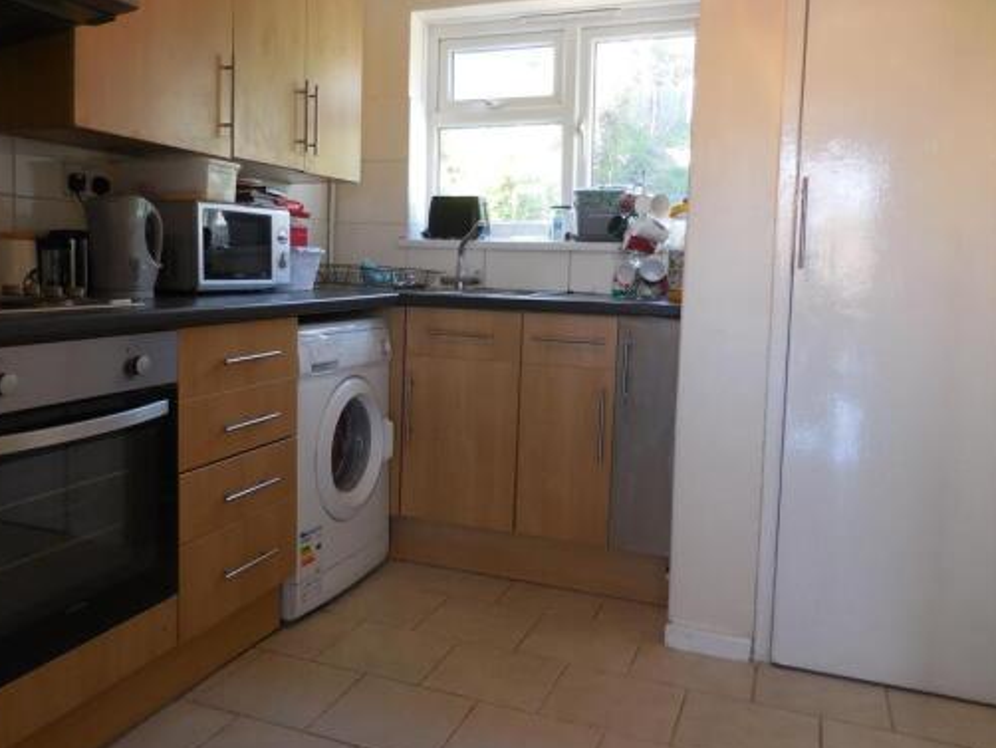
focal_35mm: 29
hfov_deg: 61.3
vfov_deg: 48.2
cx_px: 422
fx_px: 835
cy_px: 334
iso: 140
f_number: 3.3
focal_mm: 4.5
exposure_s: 1/30
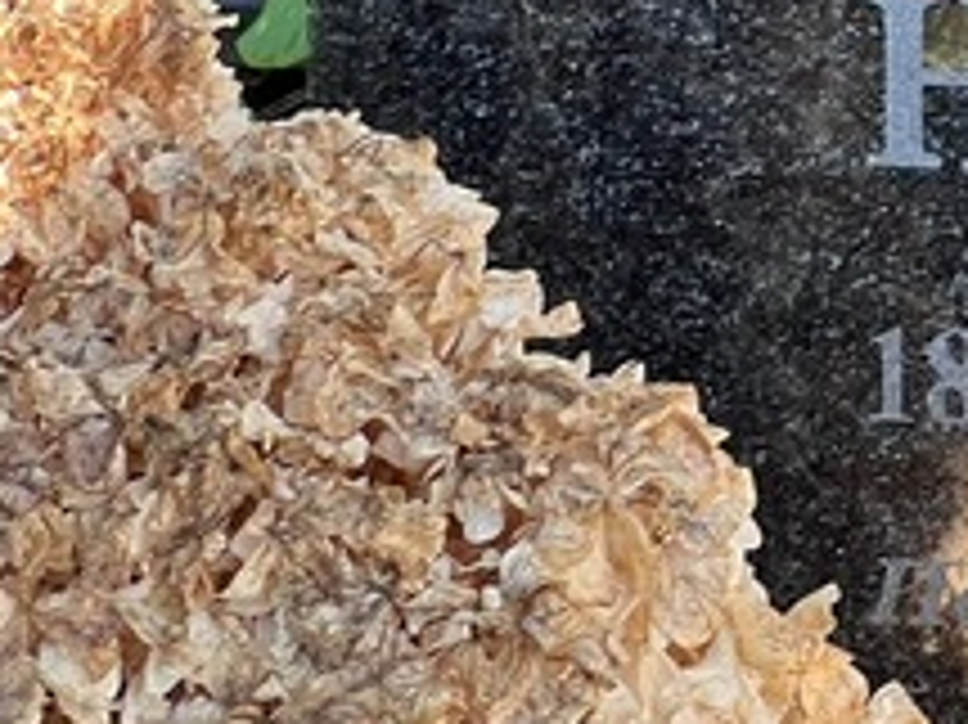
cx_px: 1499
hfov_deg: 6.8
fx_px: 8021
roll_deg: -0.6
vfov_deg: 5.1
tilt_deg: -32.5
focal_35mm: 287
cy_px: -324
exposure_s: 1/99
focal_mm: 9
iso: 50
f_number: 2.8
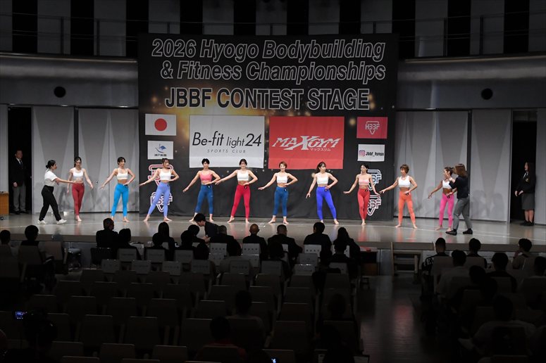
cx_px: 273
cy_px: 182
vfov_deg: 28.1
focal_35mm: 48
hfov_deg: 41.1
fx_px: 728
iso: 4000
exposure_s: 1/400
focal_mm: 32
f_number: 5.6
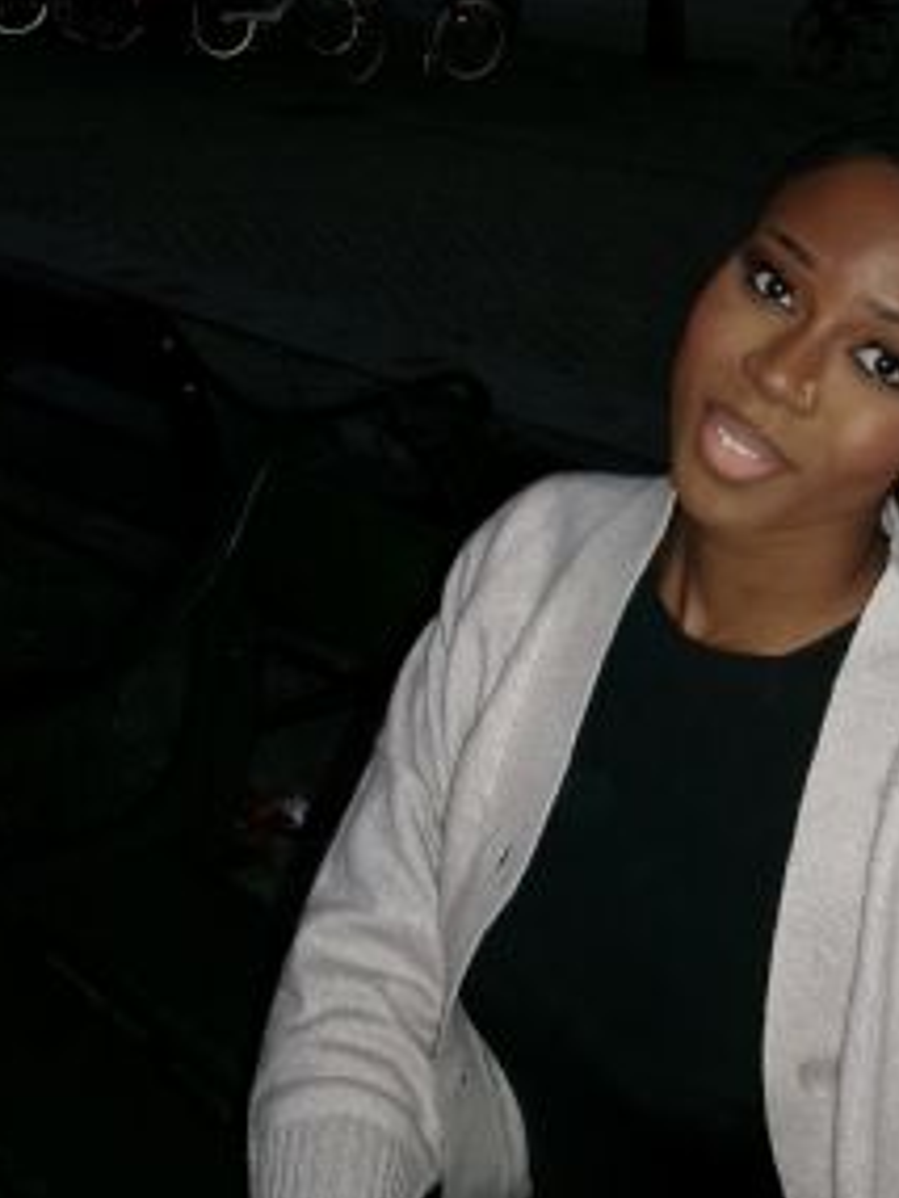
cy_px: 340
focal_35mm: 59
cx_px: 655
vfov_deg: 32.2
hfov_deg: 24.6
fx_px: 2041
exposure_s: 1/34
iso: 400
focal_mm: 5.1
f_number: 3.9
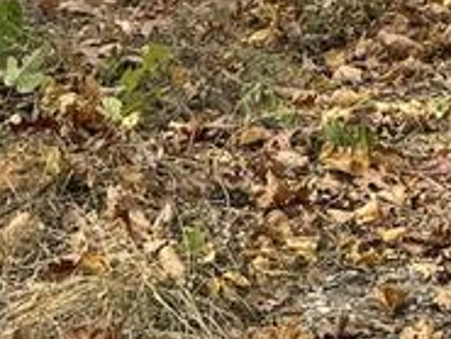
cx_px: 446
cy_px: -341
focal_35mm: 187
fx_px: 2438
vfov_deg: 7.6
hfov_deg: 10.5
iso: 80
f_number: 1.78
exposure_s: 1/966
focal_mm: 6.76
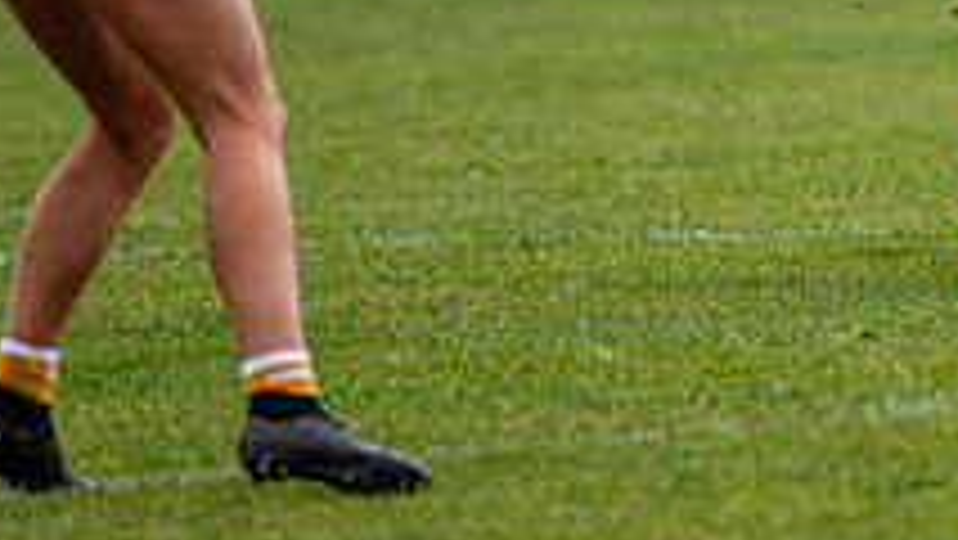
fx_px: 21778
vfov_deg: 1.4
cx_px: 1088
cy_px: -268
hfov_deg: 2.5
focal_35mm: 857
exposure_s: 1/640
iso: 2200
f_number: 2.8
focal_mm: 300
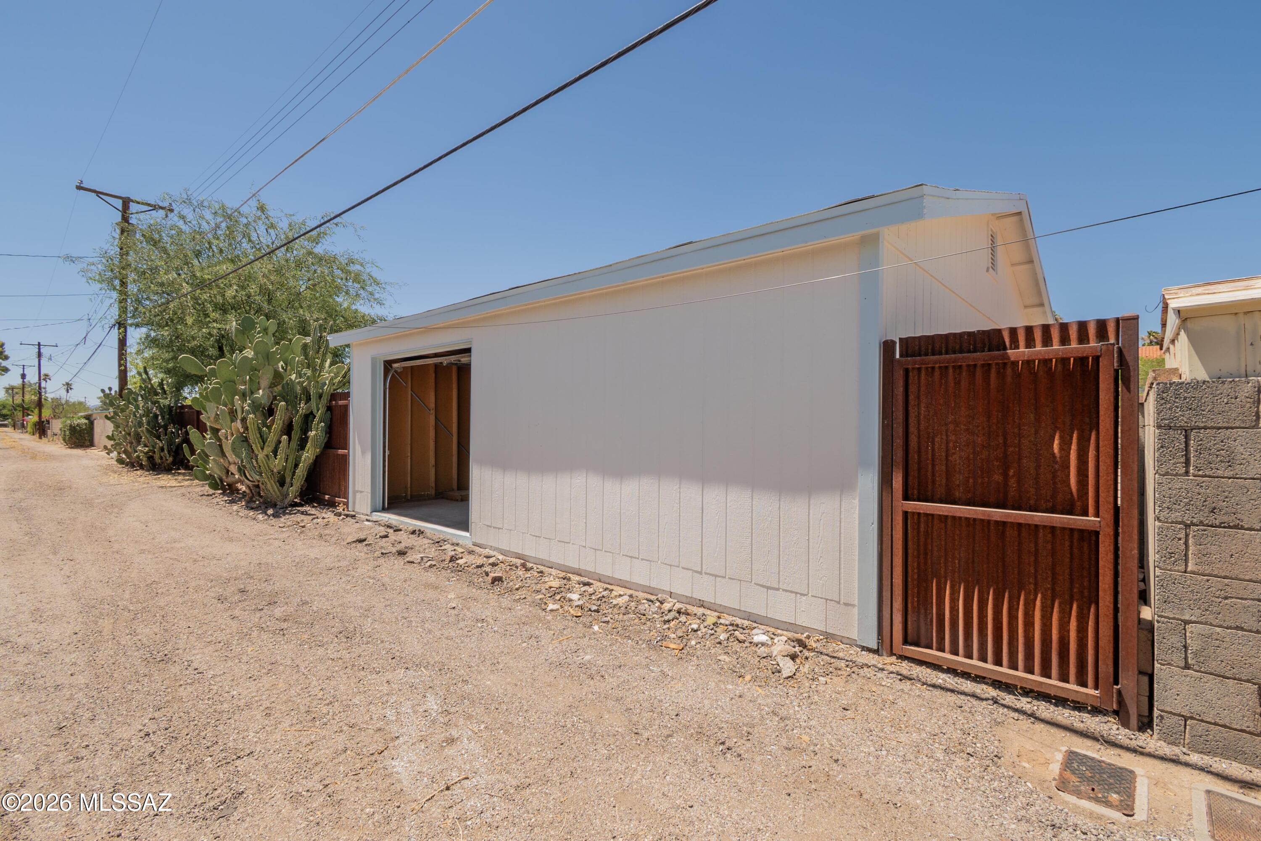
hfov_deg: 100.4
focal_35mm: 15
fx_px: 525
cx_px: 630
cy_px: 420
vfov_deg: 77.3
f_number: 11
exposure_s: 1/125
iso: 100
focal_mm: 10
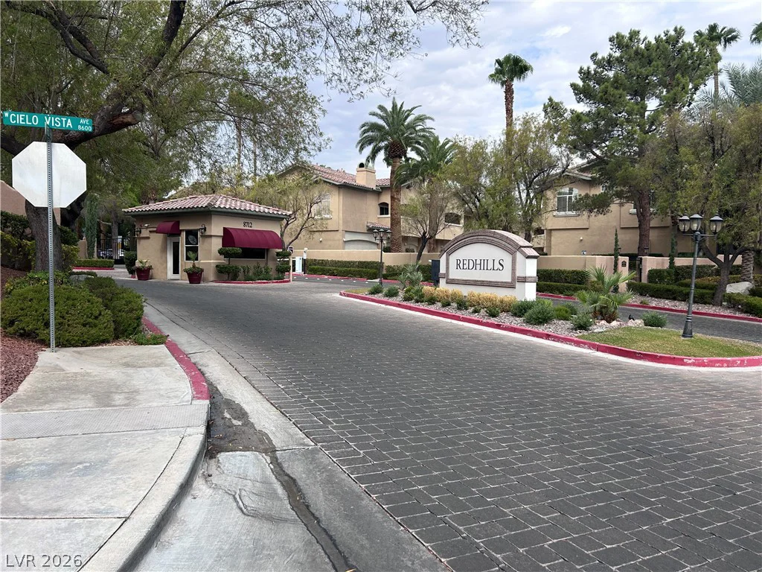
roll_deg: -1.2
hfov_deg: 67.3
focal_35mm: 26
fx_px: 572
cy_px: 286
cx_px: 381
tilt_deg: -2.4
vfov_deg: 53.1
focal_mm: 5.7
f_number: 1.5
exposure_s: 1/2994
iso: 50
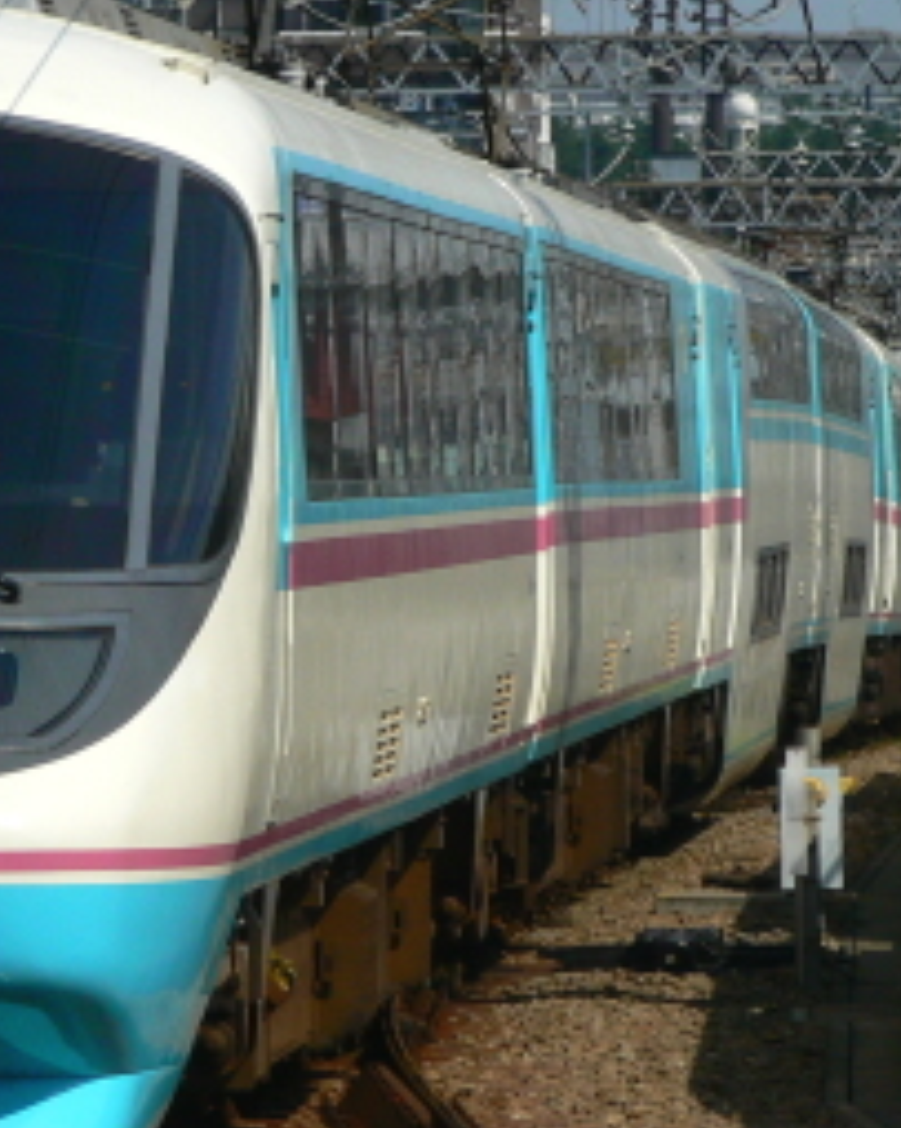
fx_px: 11673
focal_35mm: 350
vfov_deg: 5.5
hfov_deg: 4.4
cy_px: 520
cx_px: 164
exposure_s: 1/800
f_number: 6.3
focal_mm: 31.6
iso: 80
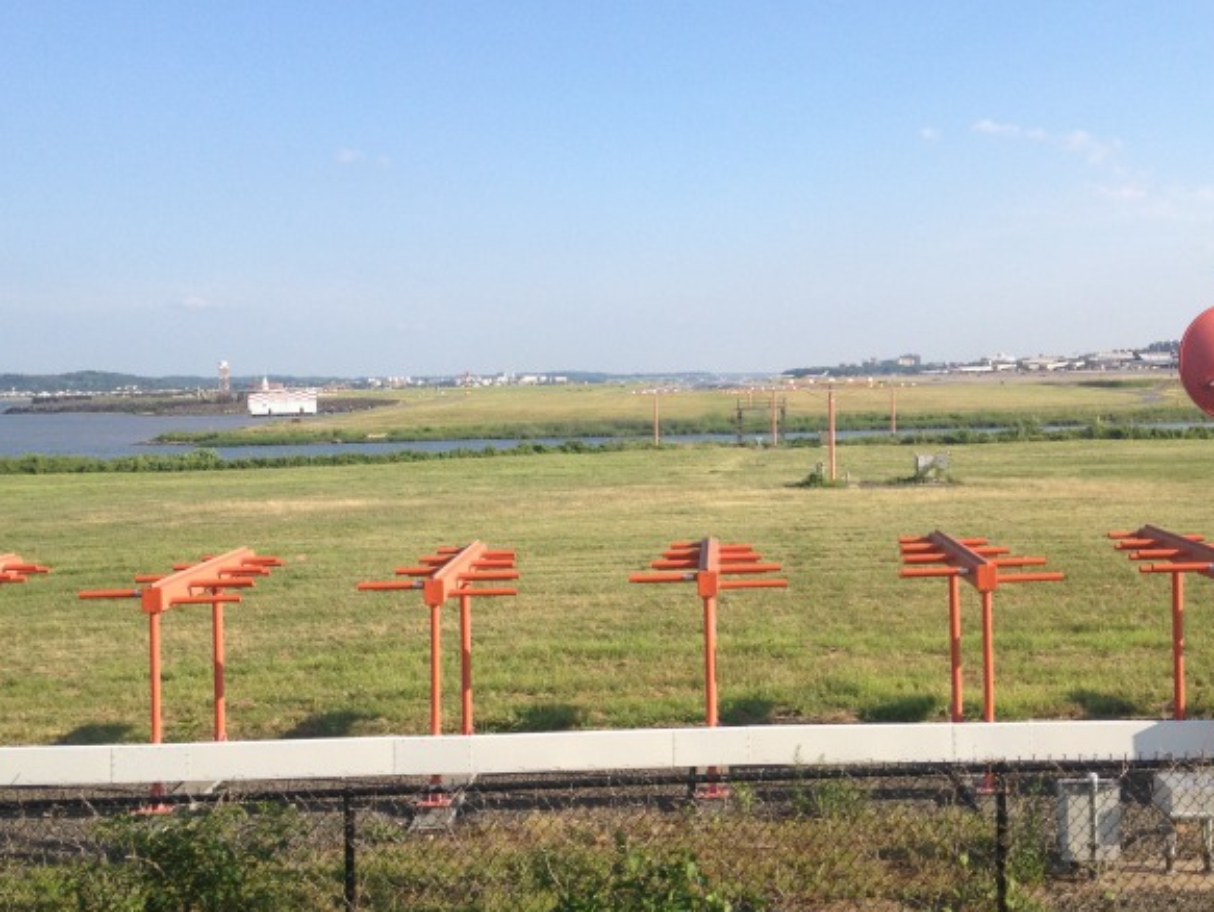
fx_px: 1684
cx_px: 679
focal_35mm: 48
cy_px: 389
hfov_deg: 39.6
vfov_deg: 30.3
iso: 50
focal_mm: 4.28
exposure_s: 1/1284
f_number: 2.4
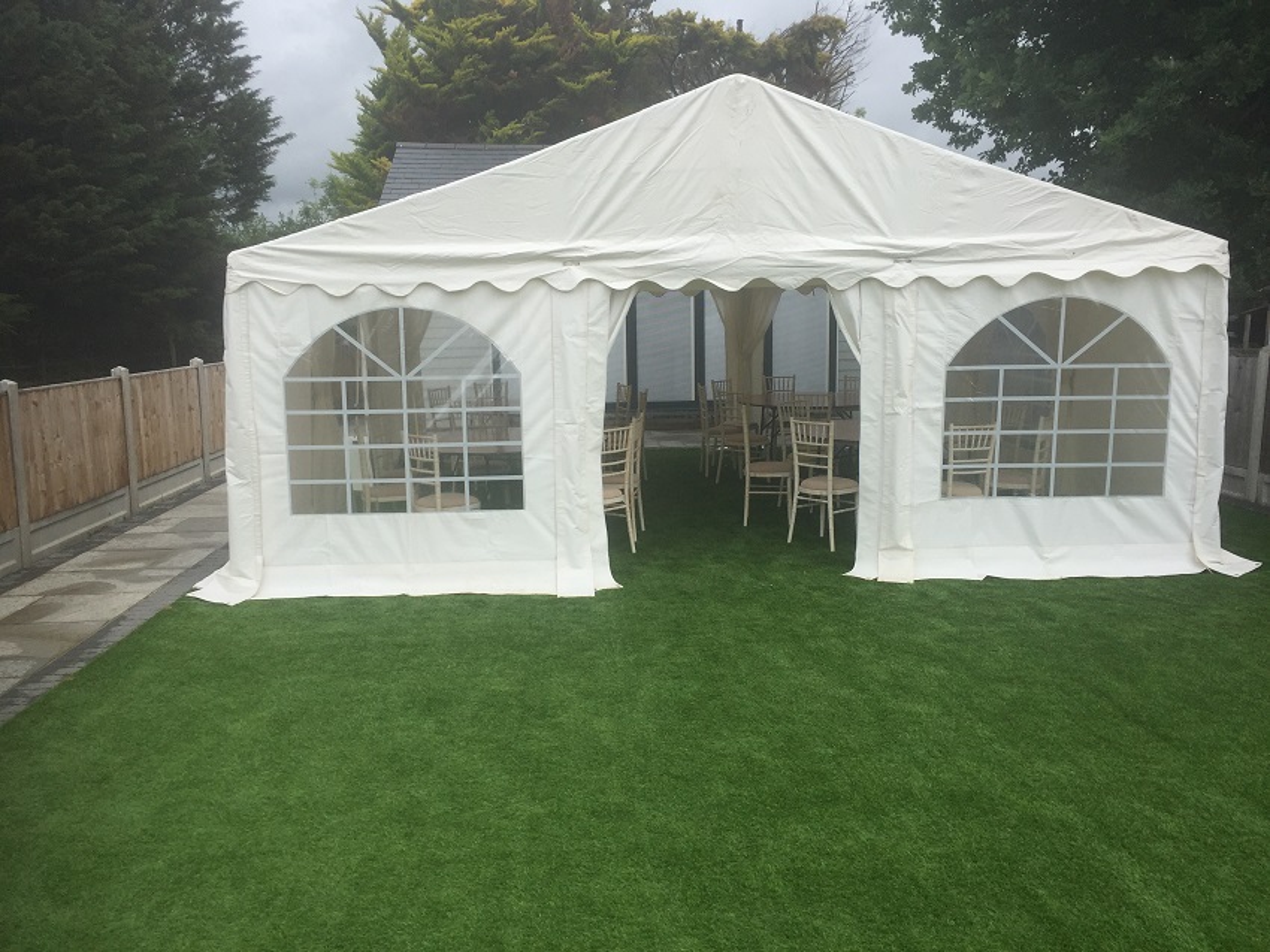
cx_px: 635
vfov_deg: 48.2
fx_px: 1064
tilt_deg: -8.7
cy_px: 476
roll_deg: +0.0
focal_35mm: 29
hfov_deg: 61.7
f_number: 2.2
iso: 32
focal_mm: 4.15
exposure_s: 1/1980
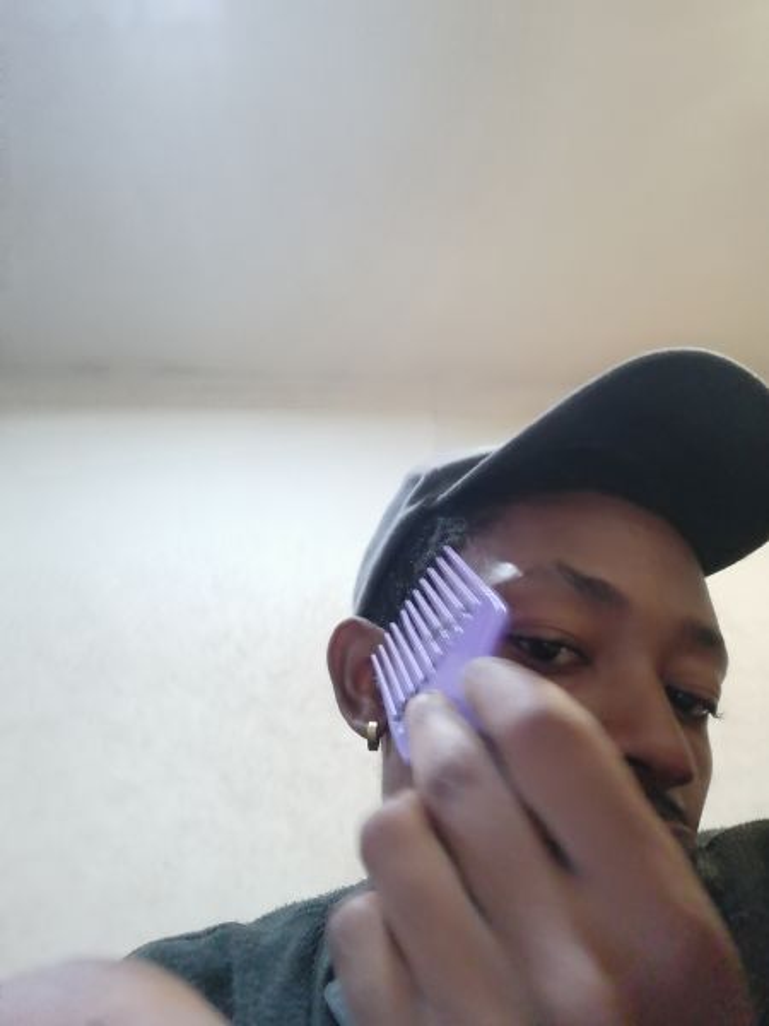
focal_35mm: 26
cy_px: 513
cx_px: 384
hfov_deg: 53.1
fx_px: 770
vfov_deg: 67.3
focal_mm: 3.03
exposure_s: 1/12.5
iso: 400
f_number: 2.2
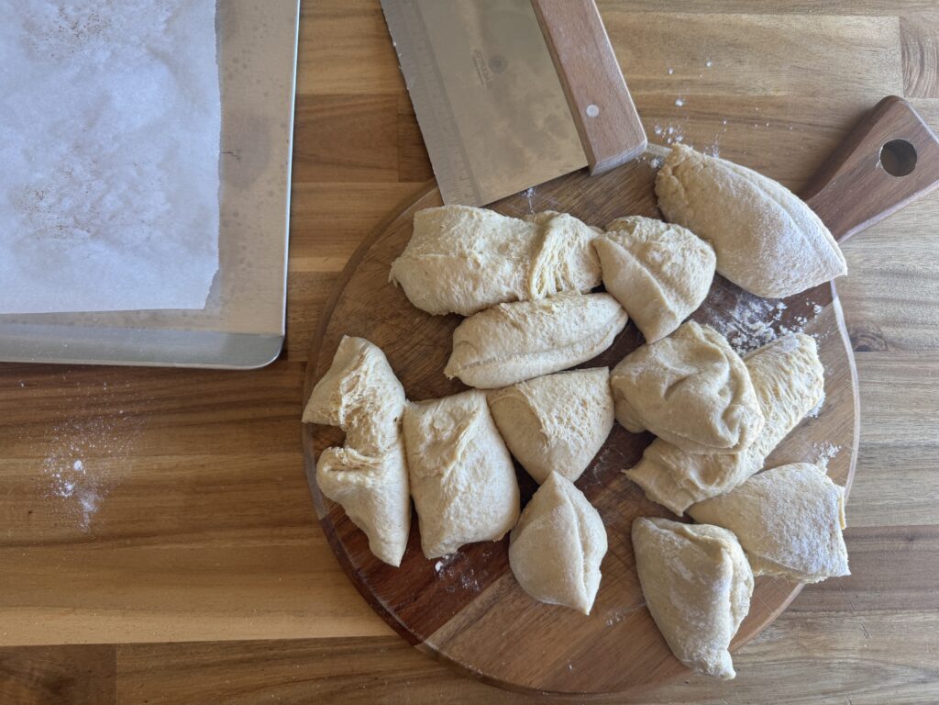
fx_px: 651
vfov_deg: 56.8
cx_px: 470
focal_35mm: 24
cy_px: 352
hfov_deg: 71.6
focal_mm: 6.76
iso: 100
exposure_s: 1/121
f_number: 1.78
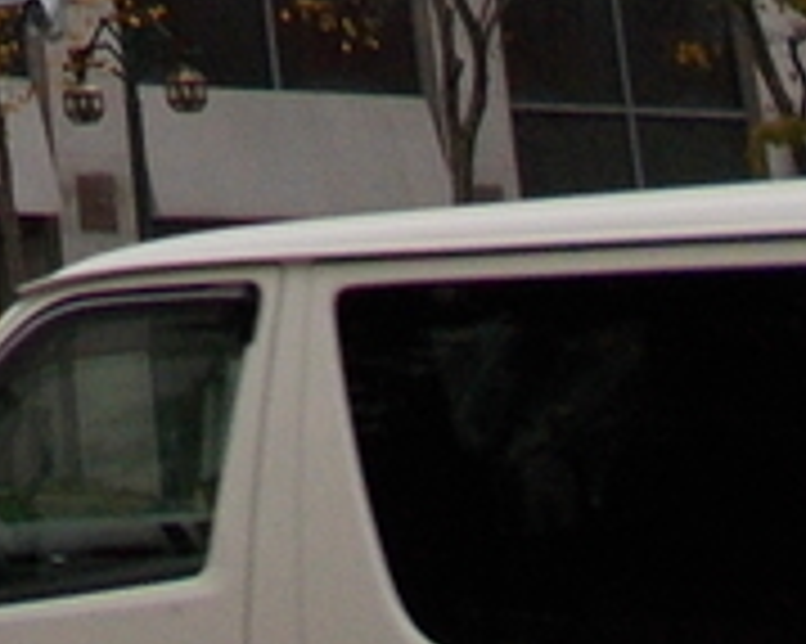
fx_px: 4053
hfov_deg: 10.8
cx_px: -522
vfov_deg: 7.7
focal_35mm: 170
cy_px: -1369
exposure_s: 1/250
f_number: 3.2
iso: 125
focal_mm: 4.6
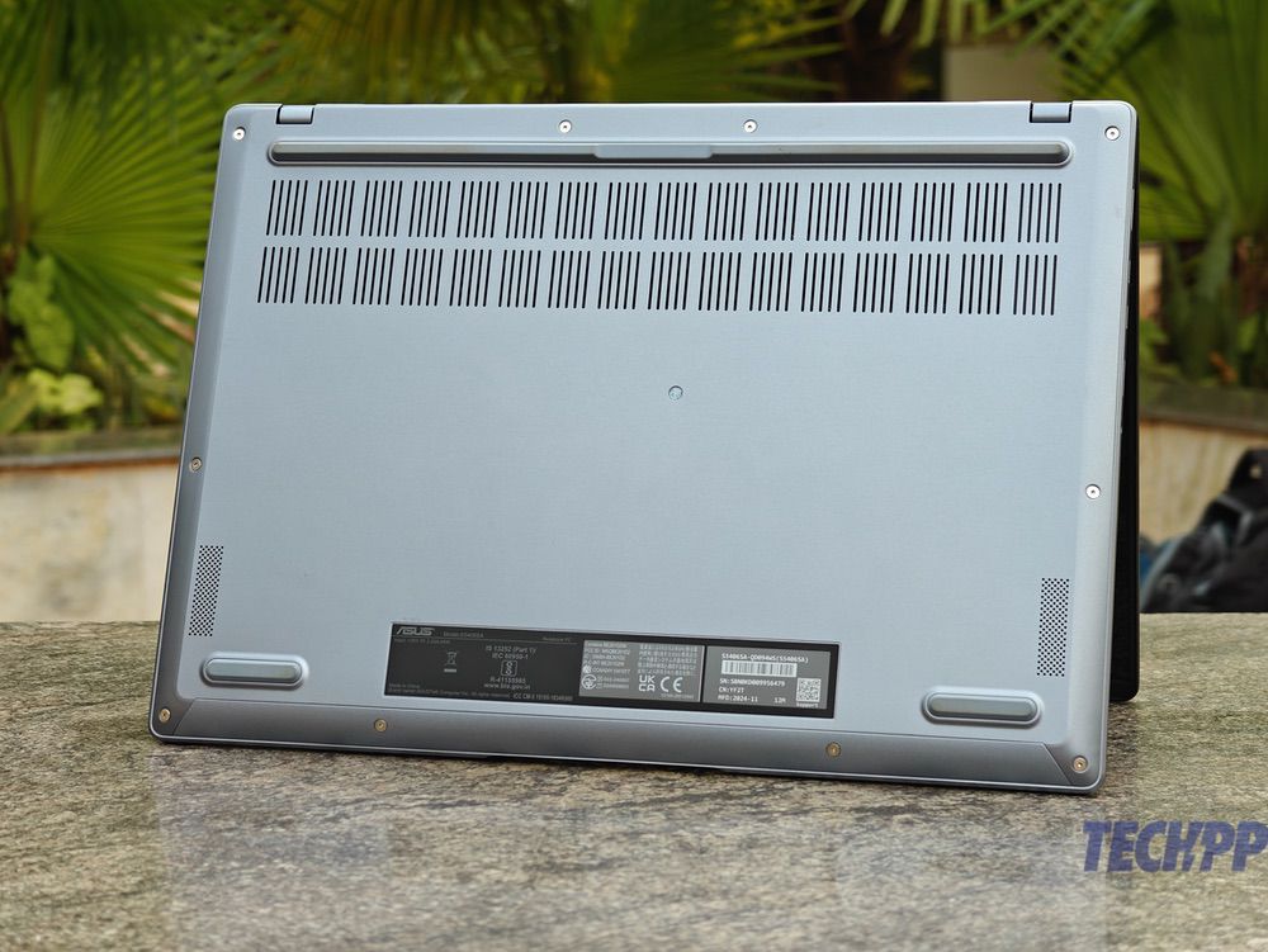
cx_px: 634
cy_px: 476
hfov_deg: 27.8
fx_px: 2565
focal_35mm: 70
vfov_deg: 21.0
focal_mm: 13.3
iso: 125
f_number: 2.6
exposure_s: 1/200
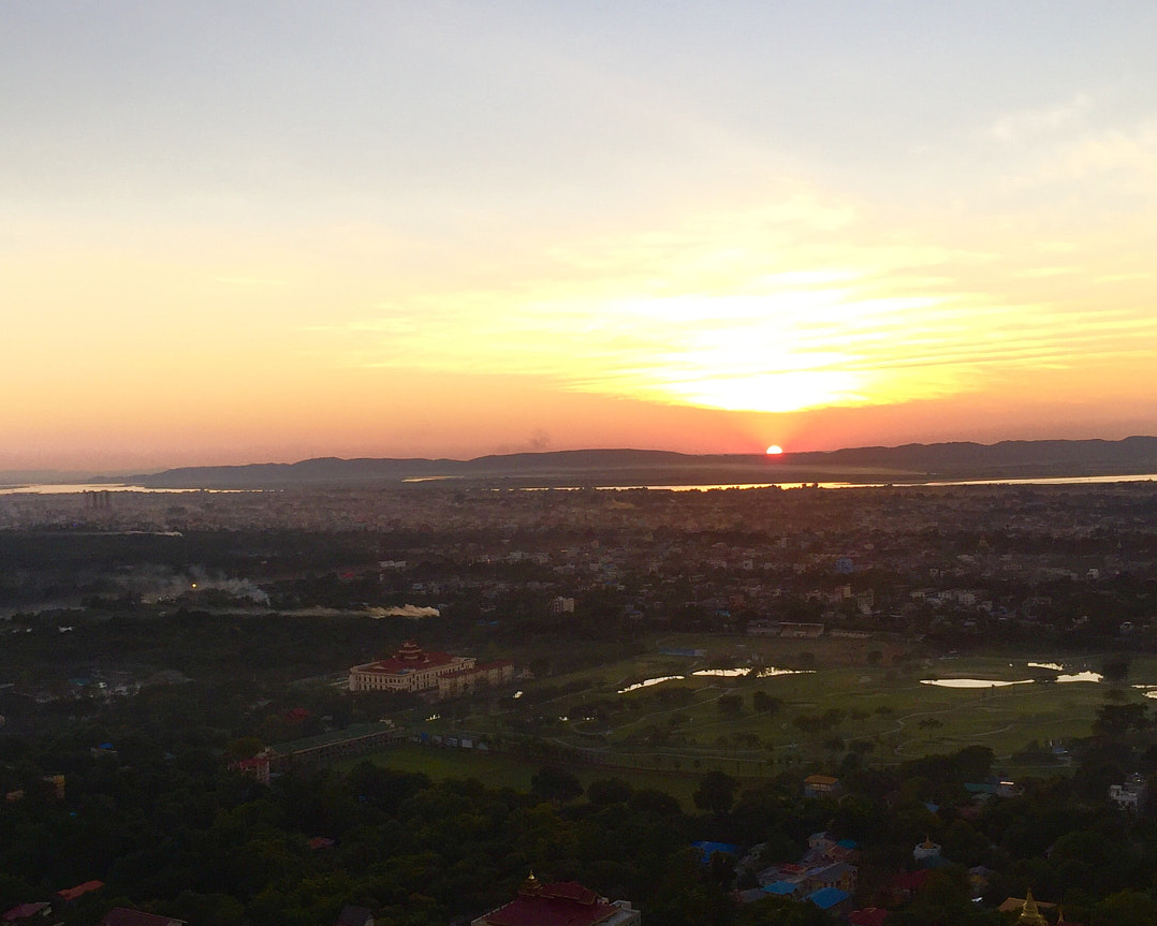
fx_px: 1439
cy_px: 430
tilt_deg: +1.0
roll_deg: +0.8
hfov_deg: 43.7
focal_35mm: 42
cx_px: 514
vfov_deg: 35.7
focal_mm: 4.15
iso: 32
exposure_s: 1/253
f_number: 2.2
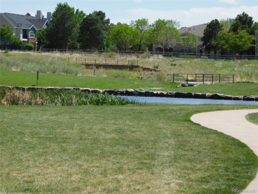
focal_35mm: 134
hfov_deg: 14.7
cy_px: 97
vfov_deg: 11.1
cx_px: 129
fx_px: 999
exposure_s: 1/640
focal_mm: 23.7
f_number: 5
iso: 125
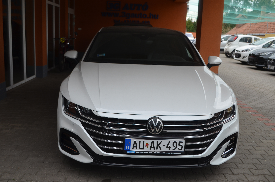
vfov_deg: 31.8
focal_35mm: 42
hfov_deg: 46.5
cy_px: 91
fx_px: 320
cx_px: 138
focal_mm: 28
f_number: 6.3
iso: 200
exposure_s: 1/160
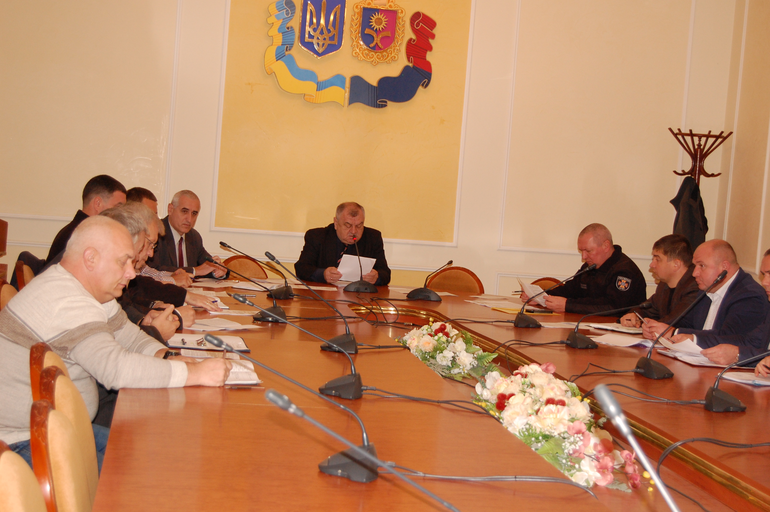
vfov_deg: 21.5
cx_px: 385
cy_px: 256
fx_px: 1346
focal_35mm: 63
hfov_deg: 31.9
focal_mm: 42
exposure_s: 1/80
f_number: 5.3
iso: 800
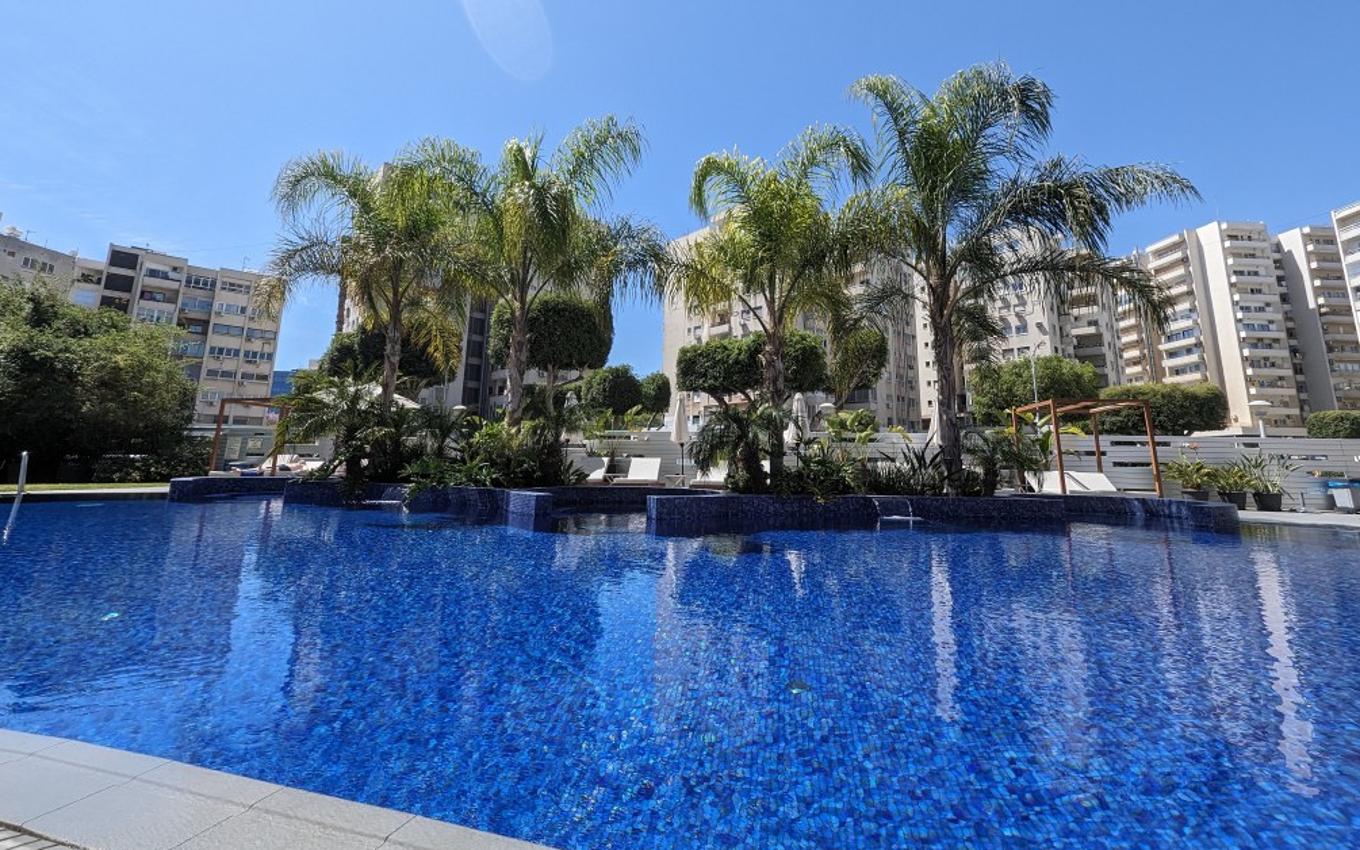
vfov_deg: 77.9
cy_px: 348
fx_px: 519
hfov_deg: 105.3
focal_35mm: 14
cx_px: 683
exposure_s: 1/1239
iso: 46
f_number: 2.2
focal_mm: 1.95
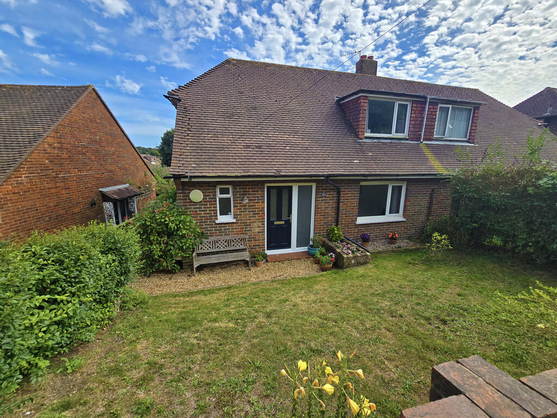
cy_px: 209
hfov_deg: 106.2
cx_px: 278
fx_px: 209
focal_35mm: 13
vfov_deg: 89.9
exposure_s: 1/2558
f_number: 2.2
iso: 50
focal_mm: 2.2
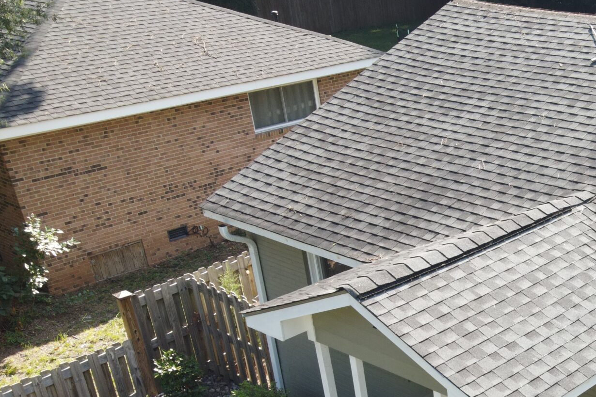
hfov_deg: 34.7
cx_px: 597
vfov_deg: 24.9
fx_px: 861
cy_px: 383
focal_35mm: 52
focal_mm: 4.5
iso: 100
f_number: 2.8
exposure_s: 1/120
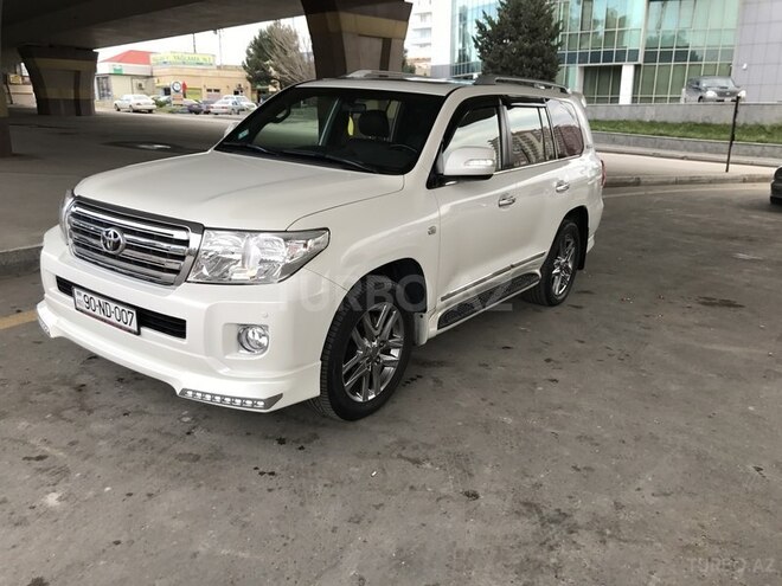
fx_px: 633
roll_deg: -0.8
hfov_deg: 63.4
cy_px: 293
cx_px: 391
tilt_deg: -15.4
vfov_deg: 49.7
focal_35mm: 28
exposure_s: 1/124
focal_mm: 3.99
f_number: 1.8
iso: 20
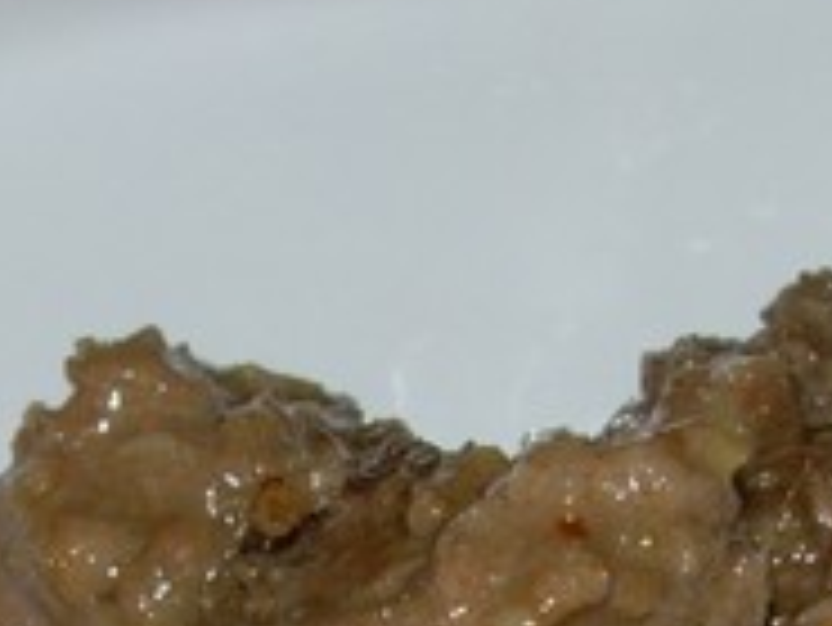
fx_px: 3944
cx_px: 315
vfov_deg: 8.7
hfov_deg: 12.0
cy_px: 1135
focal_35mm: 164
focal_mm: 7.8
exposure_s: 1/64
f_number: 4.8
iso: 79
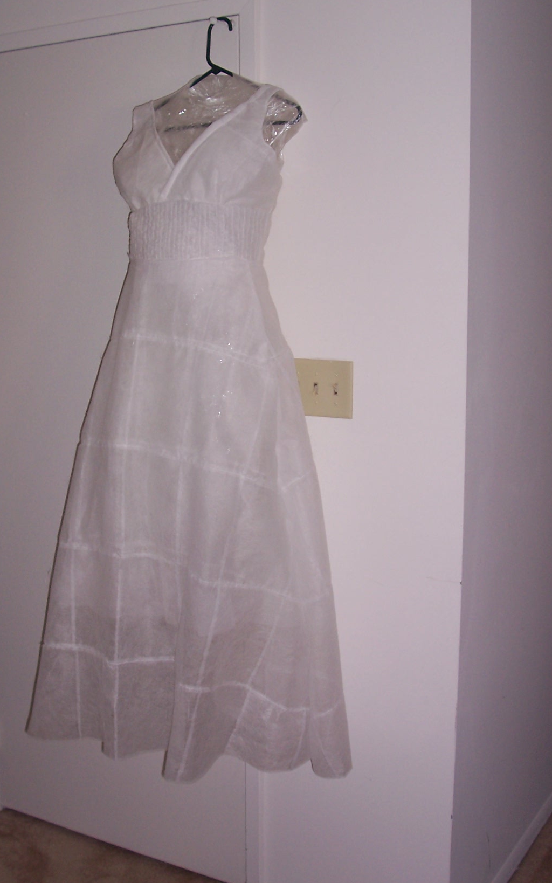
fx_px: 1083
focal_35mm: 45
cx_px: 242
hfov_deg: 28.6
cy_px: 439
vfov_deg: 44.4
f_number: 3
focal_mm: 7
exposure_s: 1/60
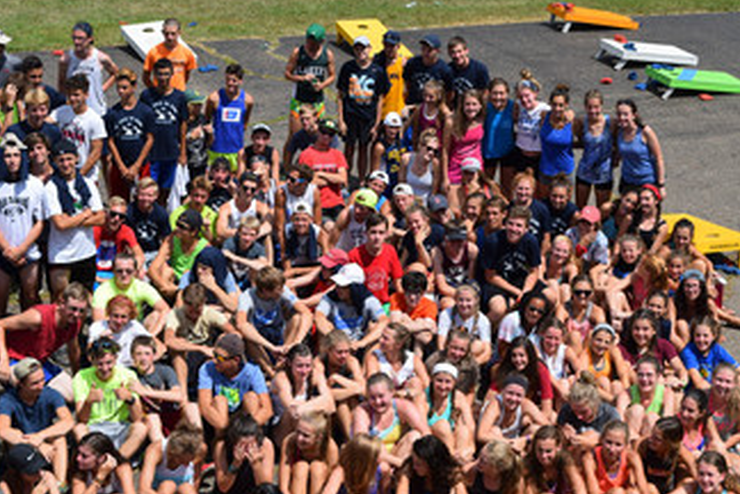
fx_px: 1521
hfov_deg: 27.3
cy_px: 237
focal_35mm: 74
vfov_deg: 18.4
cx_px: 393
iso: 400
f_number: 7.1
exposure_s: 1/2000
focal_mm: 40
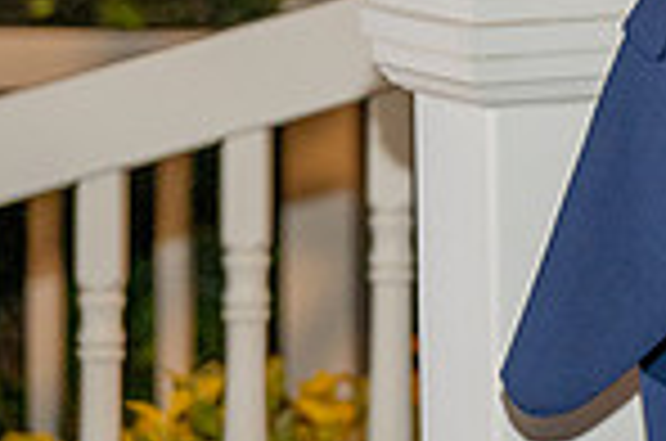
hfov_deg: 7.3
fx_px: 5077
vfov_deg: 4.9
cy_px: -380
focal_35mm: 275
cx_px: 1179
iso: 1600
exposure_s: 1/200
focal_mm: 70
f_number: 4
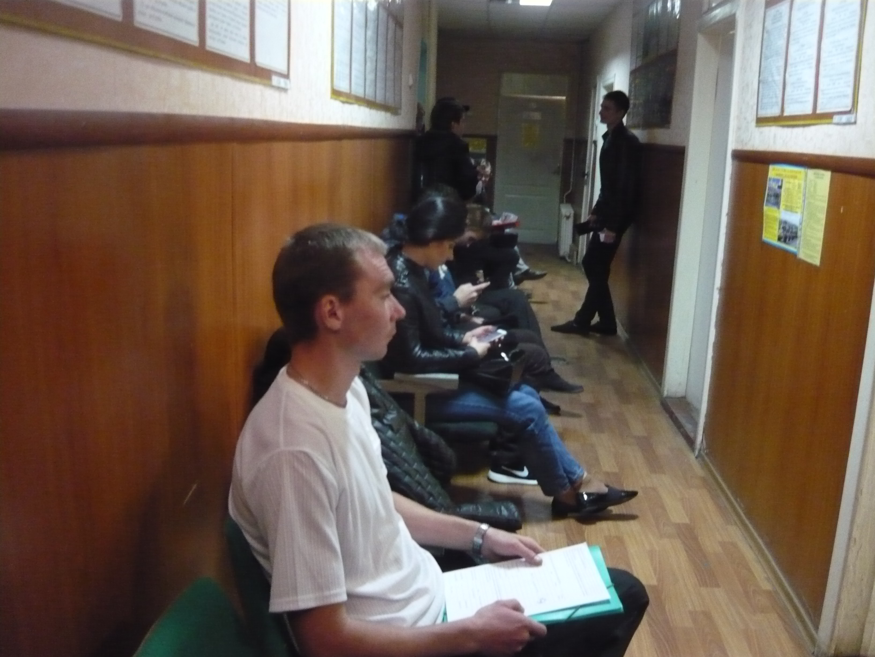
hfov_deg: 55.4
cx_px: 438
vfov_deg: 42.9
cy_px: 328
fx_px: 834
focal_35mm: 33
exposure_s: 1/15
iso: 800
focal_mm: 5.5
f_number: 2.8
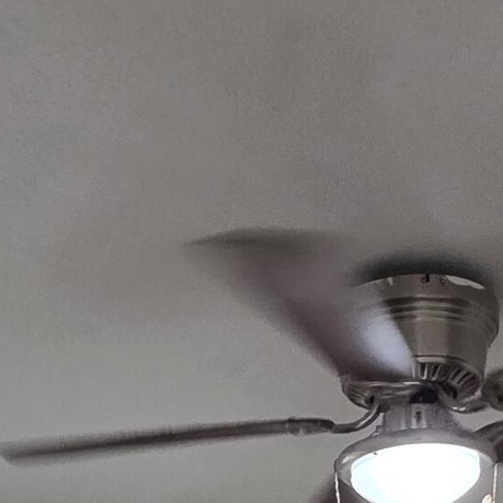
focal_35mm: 62
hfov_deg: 27.3
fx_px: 1019
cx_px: 376
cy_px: 930
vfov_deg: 19.6
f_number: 1.9
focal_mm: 2.2
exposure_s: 1/120
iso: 100
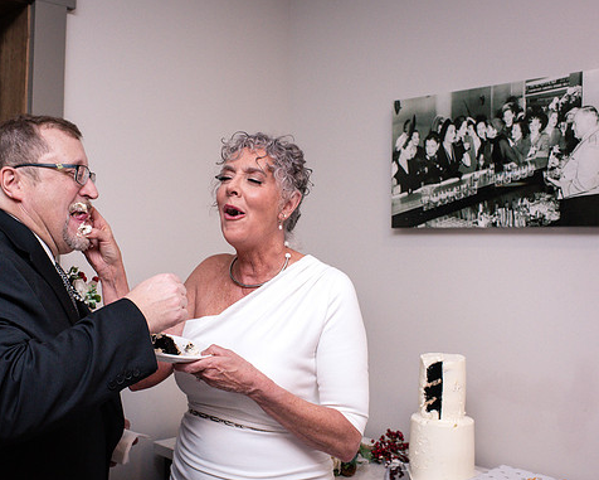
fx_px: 709
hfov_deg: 45.5
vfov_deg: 37.3
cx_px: 239
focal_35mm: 40
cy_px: 243
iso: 2500
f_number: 5.6
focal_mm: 35
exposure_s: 1/200
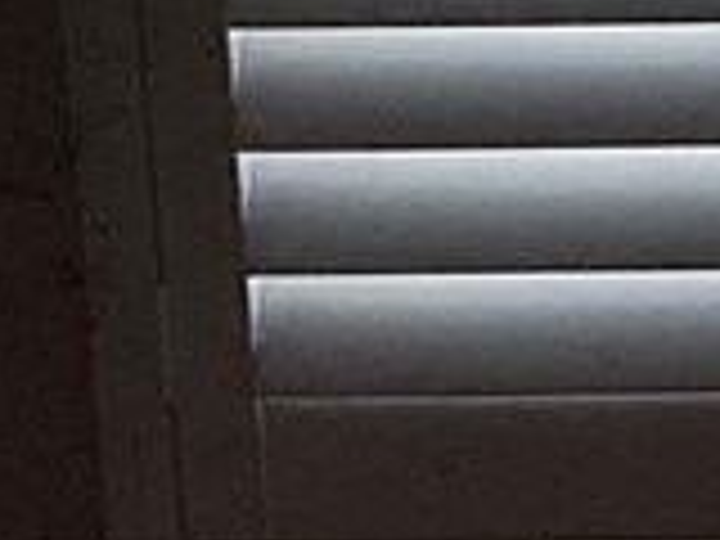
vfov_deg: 7.6
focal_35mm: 186
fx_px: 3869
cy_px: -549
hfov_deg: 8.9
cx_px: 2066
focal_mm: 3
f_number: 1.8
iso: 16
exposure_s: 1/435
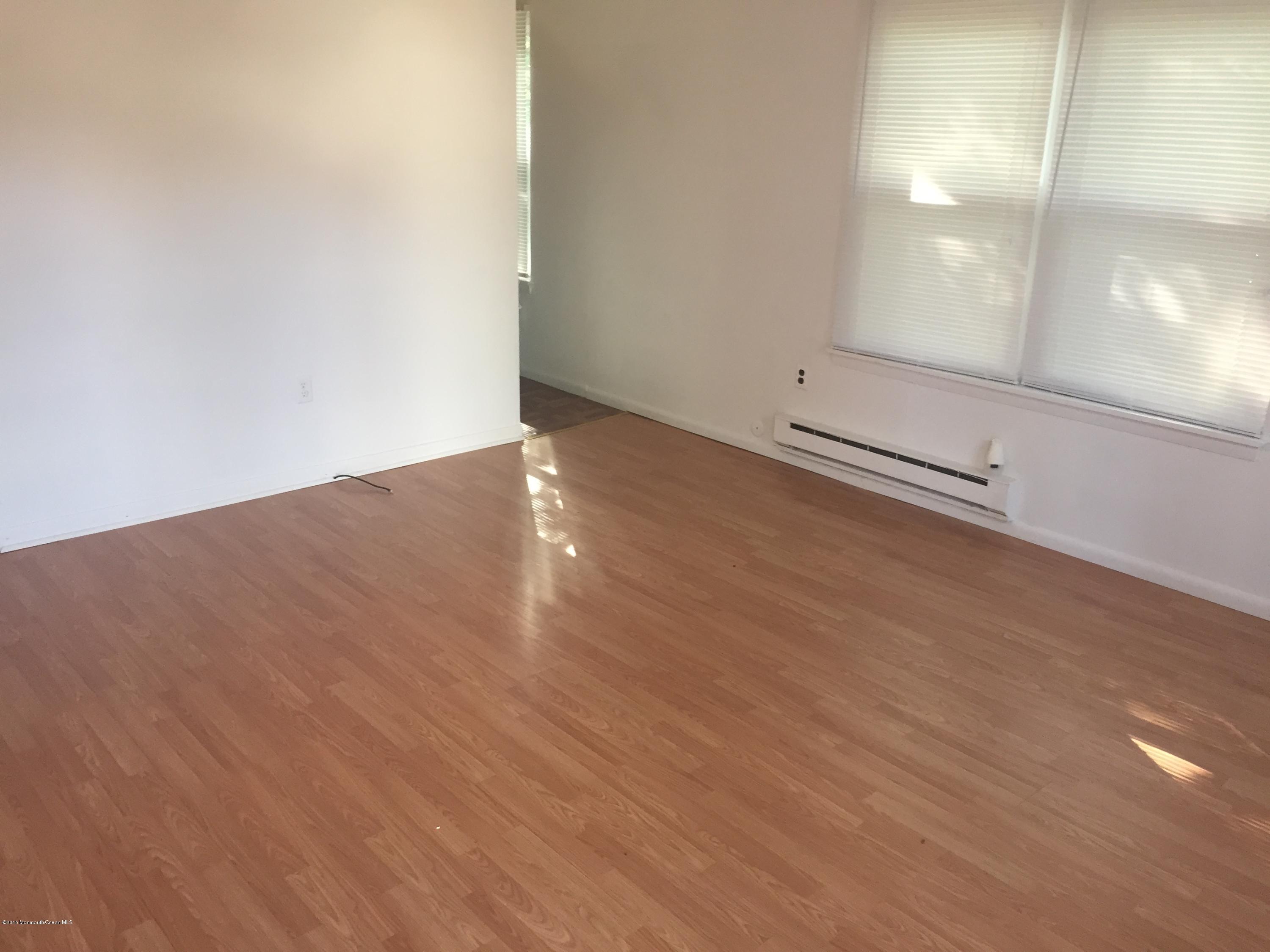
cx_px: 635
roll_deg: -1.3
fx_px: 1064
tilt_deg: -20.1
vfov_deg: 48.2
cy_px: 476
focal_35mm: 29
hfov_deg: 61.7
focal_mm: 4.15
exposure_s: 1/30
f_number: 2.2
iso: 64
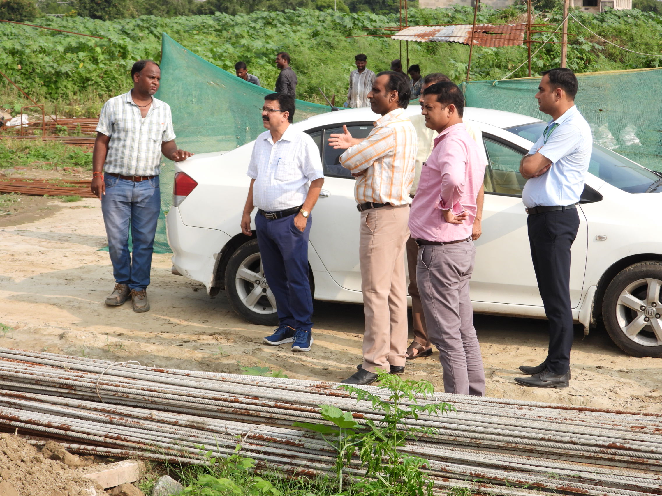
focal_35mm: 80
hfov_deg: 24.4
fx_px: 1530
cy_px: 248
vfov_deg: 18.4
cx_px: 331
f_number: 3.5
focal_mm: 14.4
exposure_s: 1/640
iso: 100
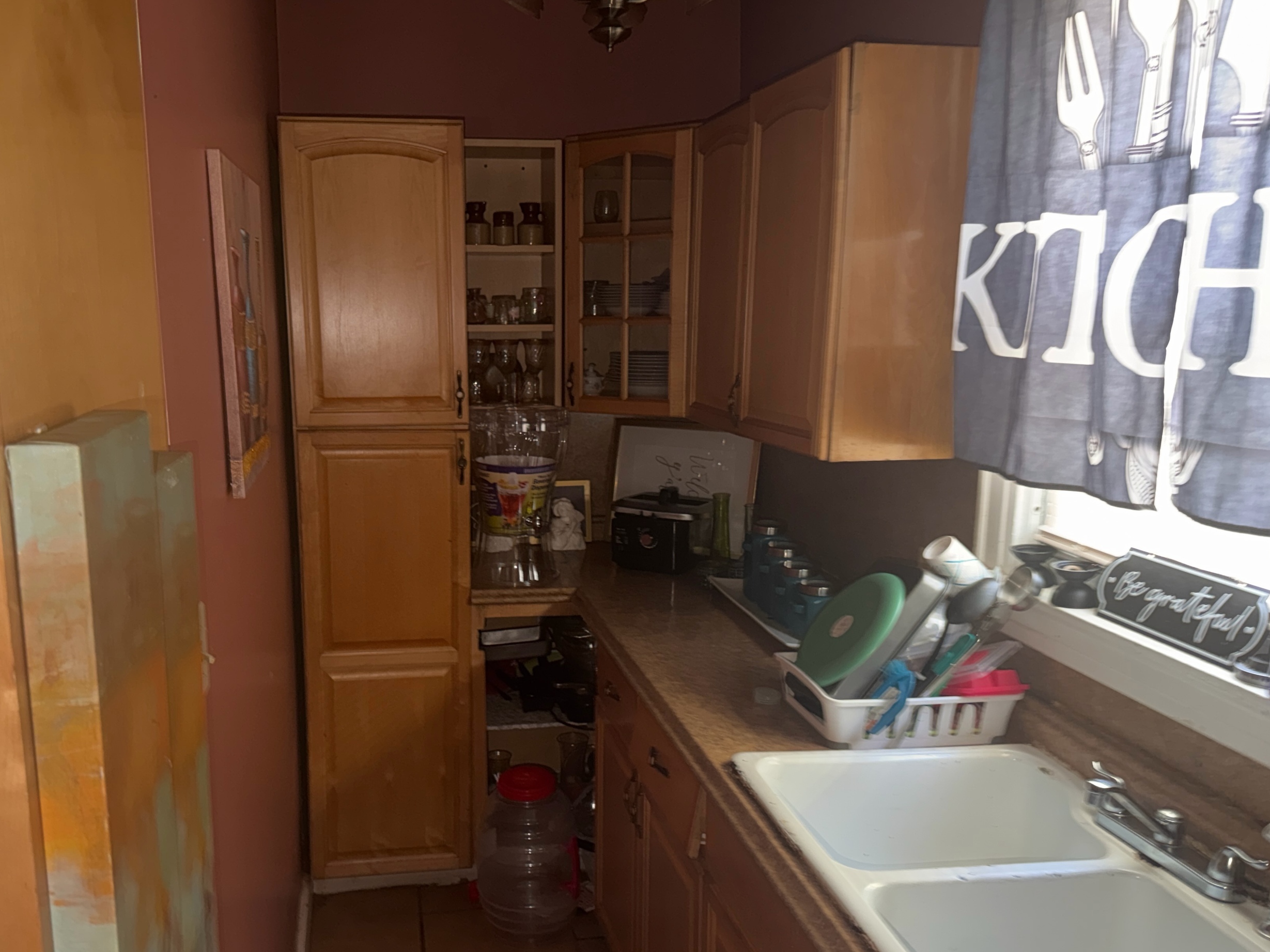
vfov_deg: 46.7
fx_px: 1101
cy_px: 529
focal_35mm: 30
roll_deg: +0.6
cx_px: 539
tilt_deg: -11.1
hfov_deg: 59.7
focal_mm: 6.76
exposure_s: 1/4
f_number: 1.78
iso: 64
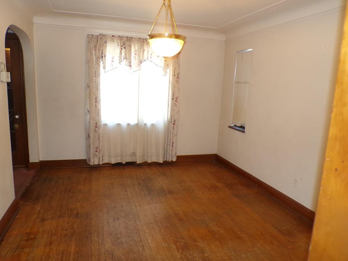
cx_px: 168
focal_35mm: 26
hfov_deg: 67.3
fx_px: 261
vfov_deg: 53.1
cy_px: 130
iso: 200
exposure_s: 1/27
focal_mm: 4.3
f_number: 3
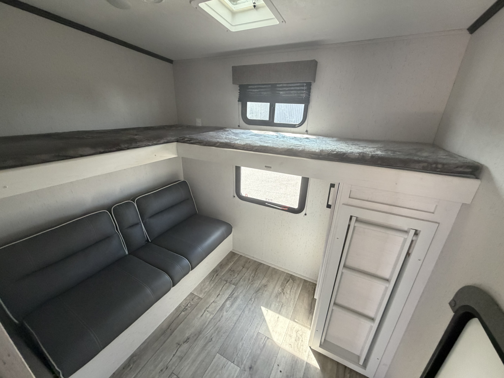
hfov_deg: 102.1
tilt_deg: -18.2
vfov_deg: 85.7
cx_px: 252
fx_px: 204
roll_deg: -0.4
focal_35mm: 14
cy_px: 189
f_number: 2.2
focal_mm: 2.22
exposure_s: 1/66
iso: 320
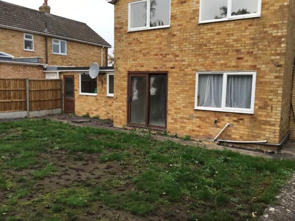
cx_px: 148
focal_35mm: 31
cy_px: 110
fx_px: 264
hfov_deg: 58.4
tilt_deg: -6.5
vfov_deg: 45.4
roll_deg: -1.5
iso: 25
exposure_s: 1/299
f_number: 2.4
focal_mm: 3.3
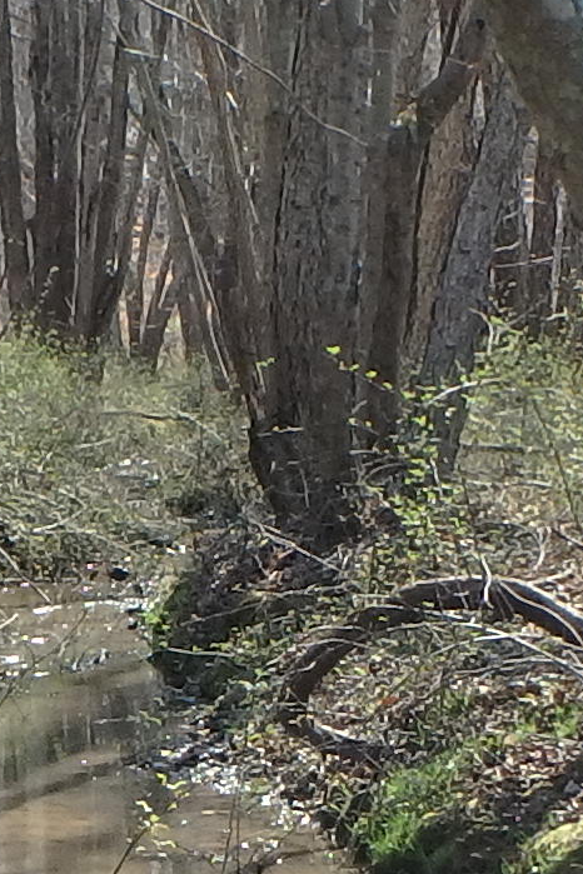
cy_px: 684
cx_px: 201
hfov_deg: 9.5
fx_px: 3498
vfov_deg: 14.2
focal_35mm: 144
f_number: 3.5
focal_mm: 3.7
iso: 125
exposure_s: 1/320
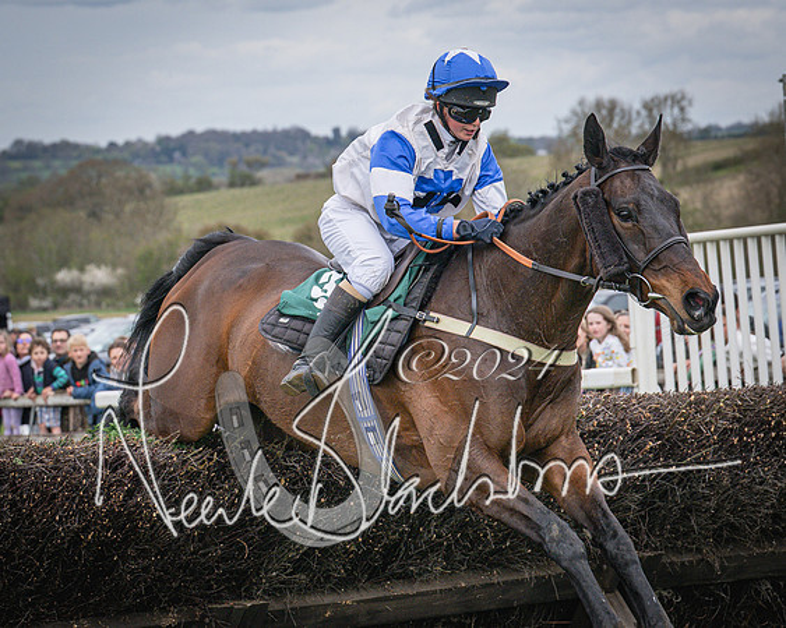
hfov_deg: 12.5
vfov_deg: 10.0
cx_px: 393
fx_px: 3602
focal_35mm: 155
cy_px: 217
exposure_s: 1/1600
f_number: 4
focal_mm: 70
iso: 400
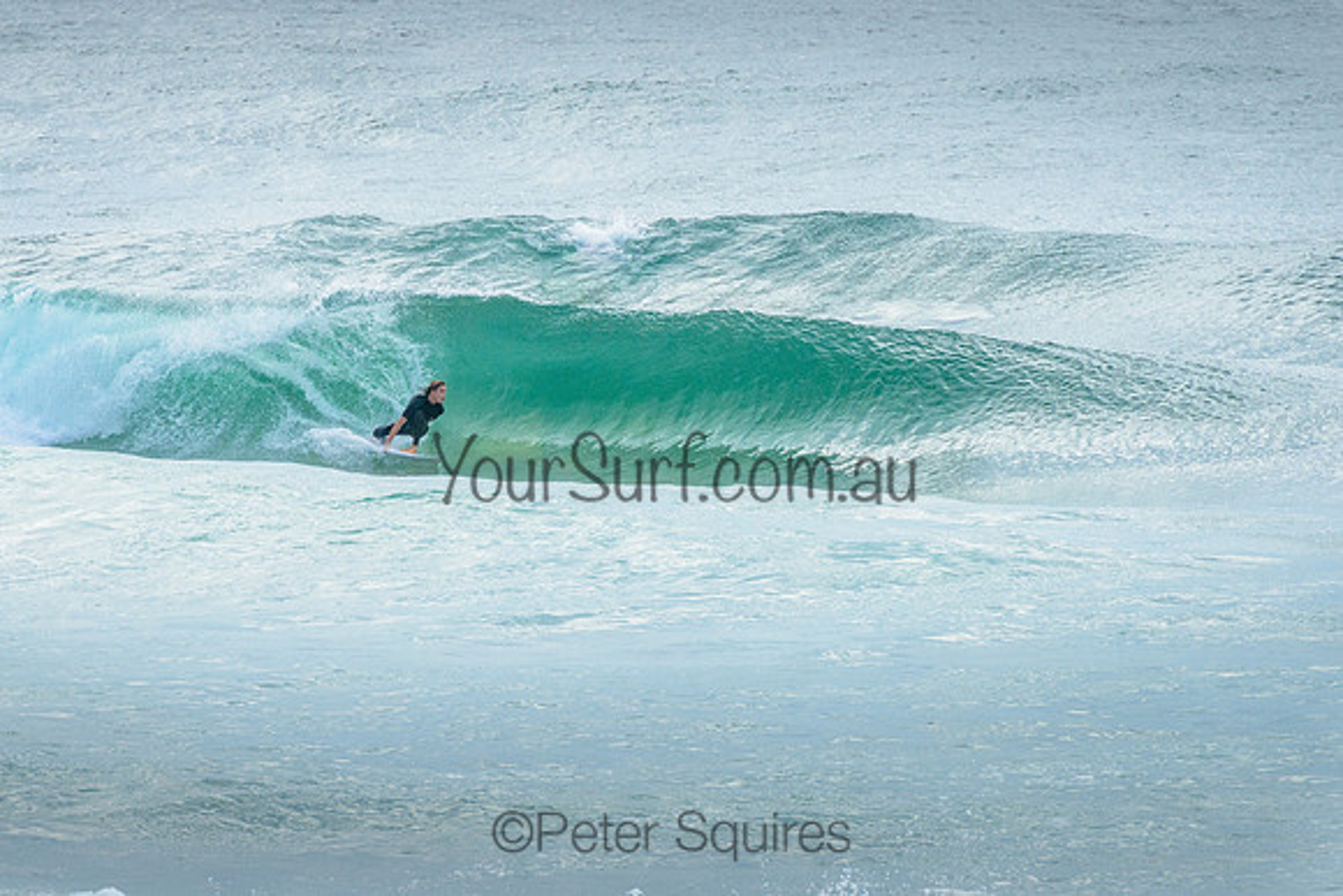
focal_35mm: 490
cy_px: 379
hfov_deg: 4.2
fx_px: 18299
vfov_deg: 2.8
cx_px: 539
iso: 800
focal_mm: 400
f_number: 11
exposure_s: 1/1600
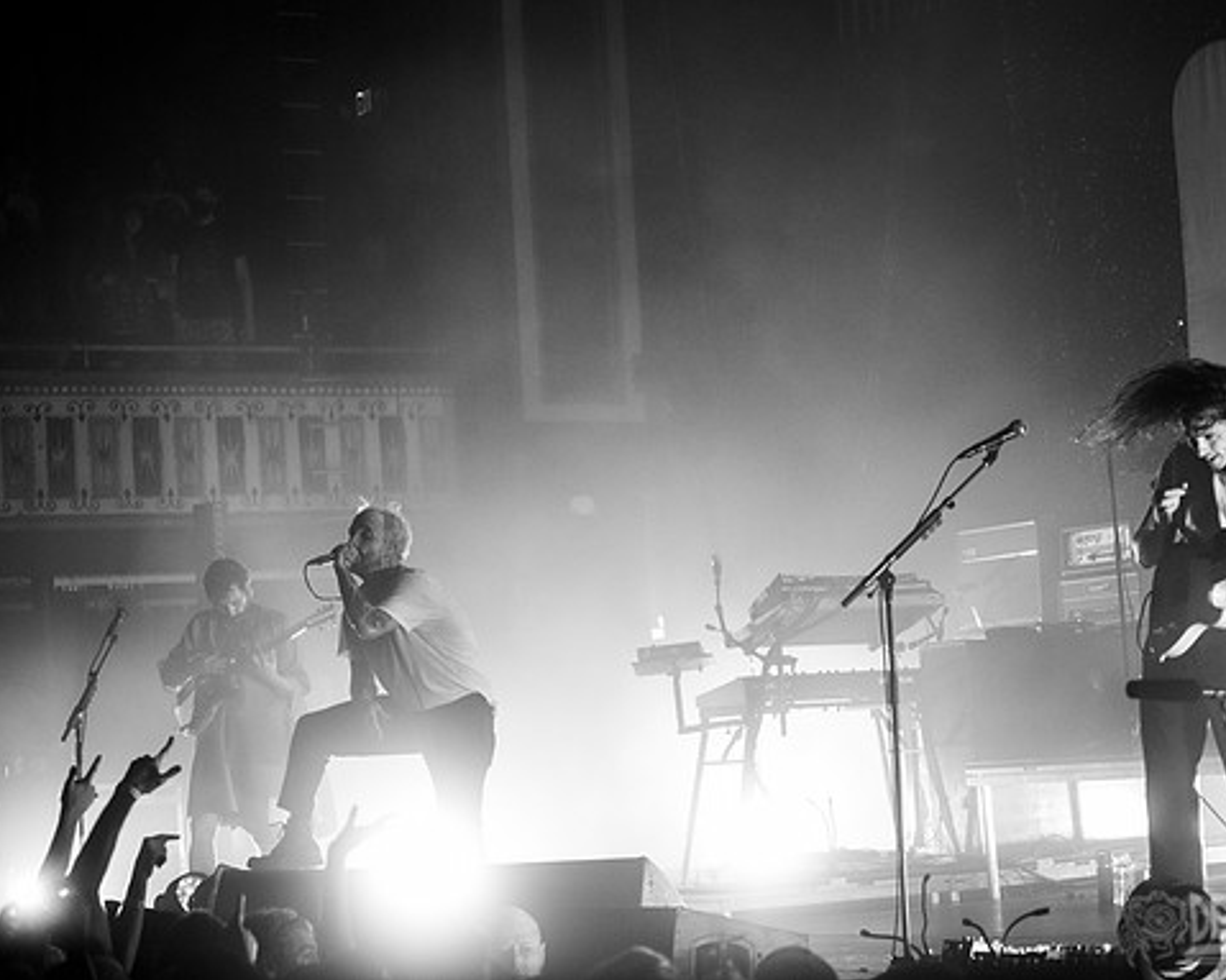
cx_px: 681
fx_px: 3301
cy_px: 487
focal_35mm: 91
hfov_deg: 21.0
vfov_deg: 16.9
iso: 2500
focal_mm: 80
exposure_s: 1/800
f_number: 3.2
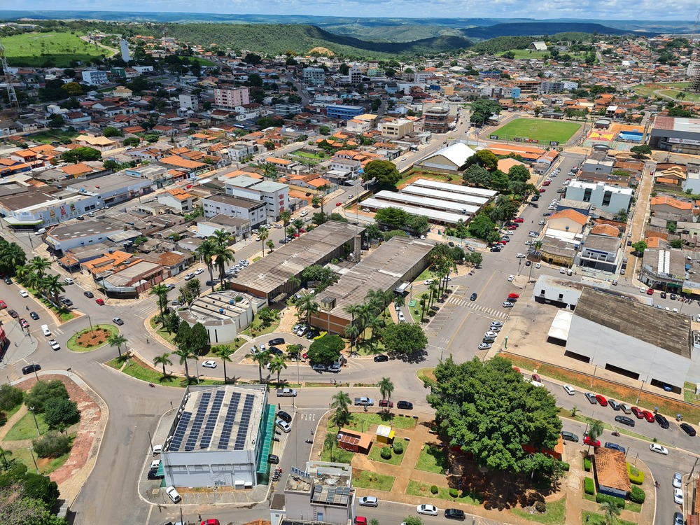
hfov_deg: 67.3
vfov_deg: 53.1
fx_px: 526
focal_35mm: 26
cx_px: 350
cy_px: 262
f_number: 1.8
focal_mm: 5.4
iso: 50
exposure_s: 1/2752
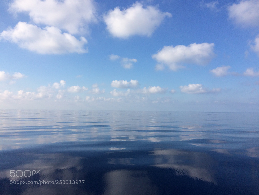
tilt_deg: +3.0
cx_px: 130
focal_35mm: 29
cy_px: 98
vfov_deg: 48.2
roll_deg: -0.4
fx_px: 217
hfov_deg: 61.7
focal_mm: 4.15
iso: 32
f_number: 2.2
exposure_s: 1/2564
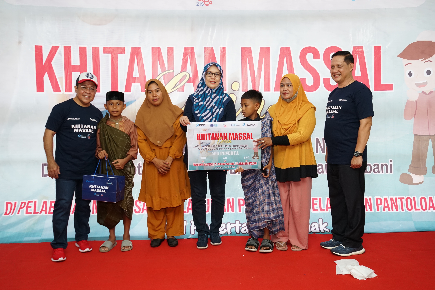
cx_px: 218
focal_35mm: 31
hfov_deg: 60.3
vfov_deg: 42.3
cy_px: 145
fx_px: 375
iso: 1250
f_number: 5.6
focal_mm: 31
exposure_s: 1/125
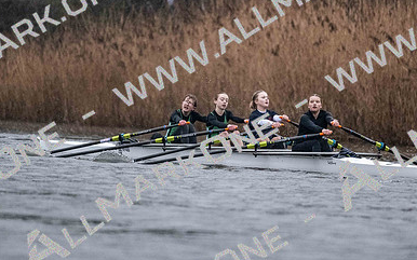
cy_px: 110
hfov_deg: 3.4
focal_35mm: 613
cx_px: 246
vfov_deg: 2.1
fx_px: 6964
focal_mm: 400
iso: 7200
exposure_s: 1/1600
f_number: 4.5
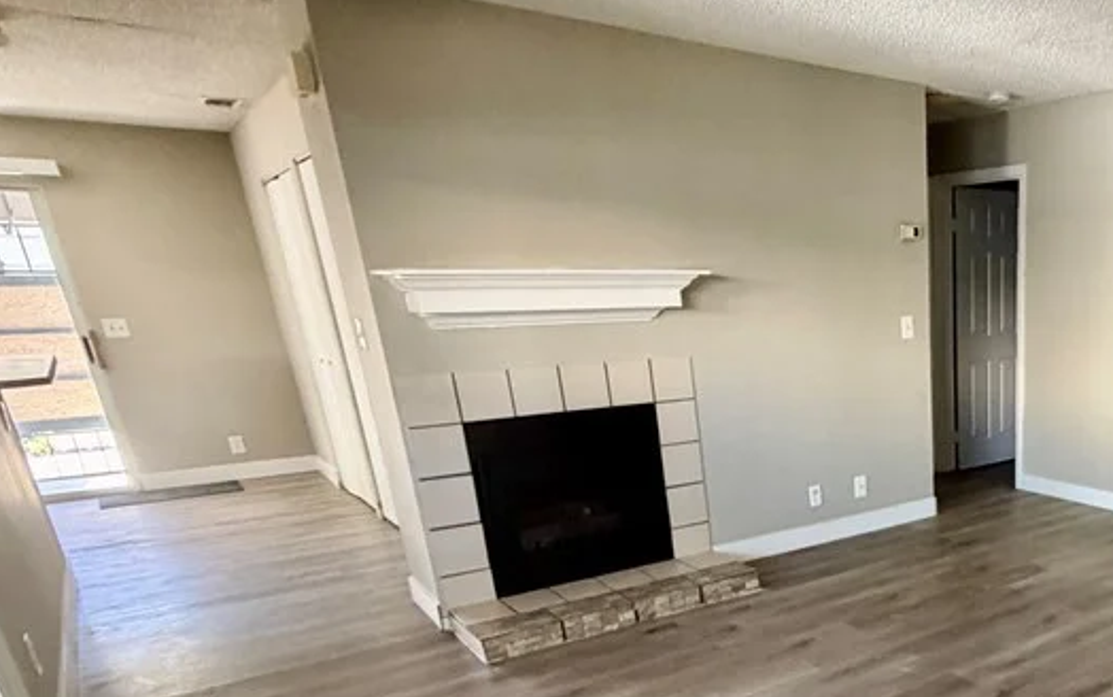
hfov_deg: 56.8
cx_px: 975
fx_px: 880
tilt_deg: -19.1
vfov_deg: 40.7
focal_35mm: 29
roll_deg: +0.1
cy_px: 591
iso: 400
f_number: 2.2
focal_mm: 2.22
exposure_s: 1/60
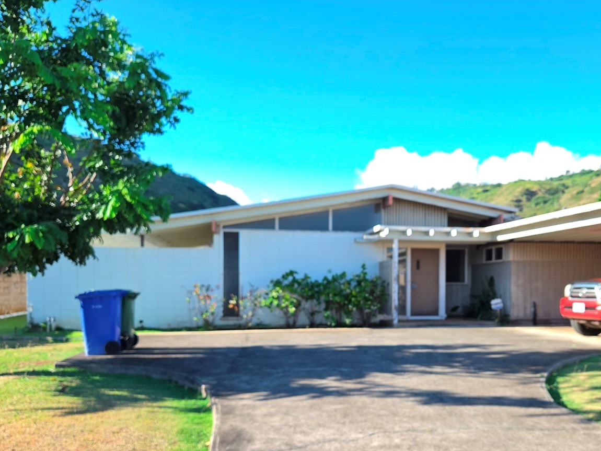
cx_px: 334
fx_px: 556
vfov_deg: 43.4
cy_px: 309
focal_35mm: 32
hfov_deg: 56.7
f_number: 1.8
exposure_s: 1/892
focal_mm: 5.4
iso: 80
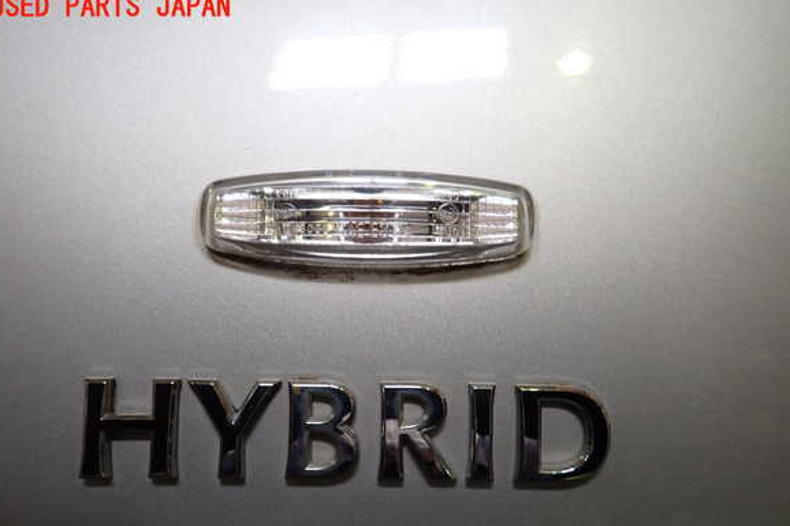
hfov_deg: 67.4
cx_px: 392
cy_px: 298
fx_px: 592
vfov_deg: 47.8
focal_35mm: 27
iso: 160
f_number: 2
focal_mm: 4.5
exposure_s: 1/60
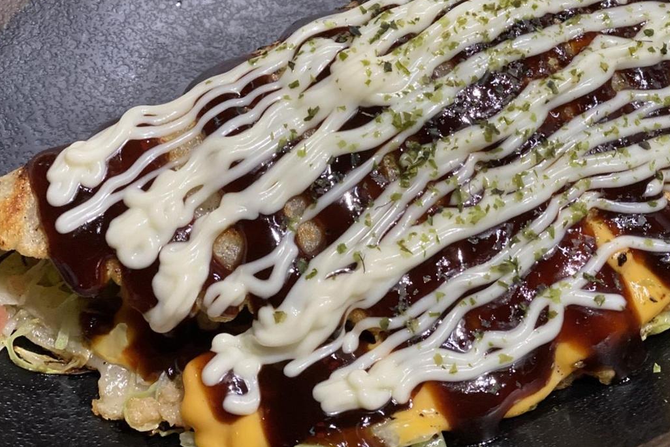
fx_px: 1582
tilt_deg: -51.2
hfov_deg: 23.8
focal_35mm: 85
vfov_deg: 16.0
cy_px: 148
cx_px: 427
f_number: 2
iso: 160
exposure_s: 1/40
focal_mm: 6
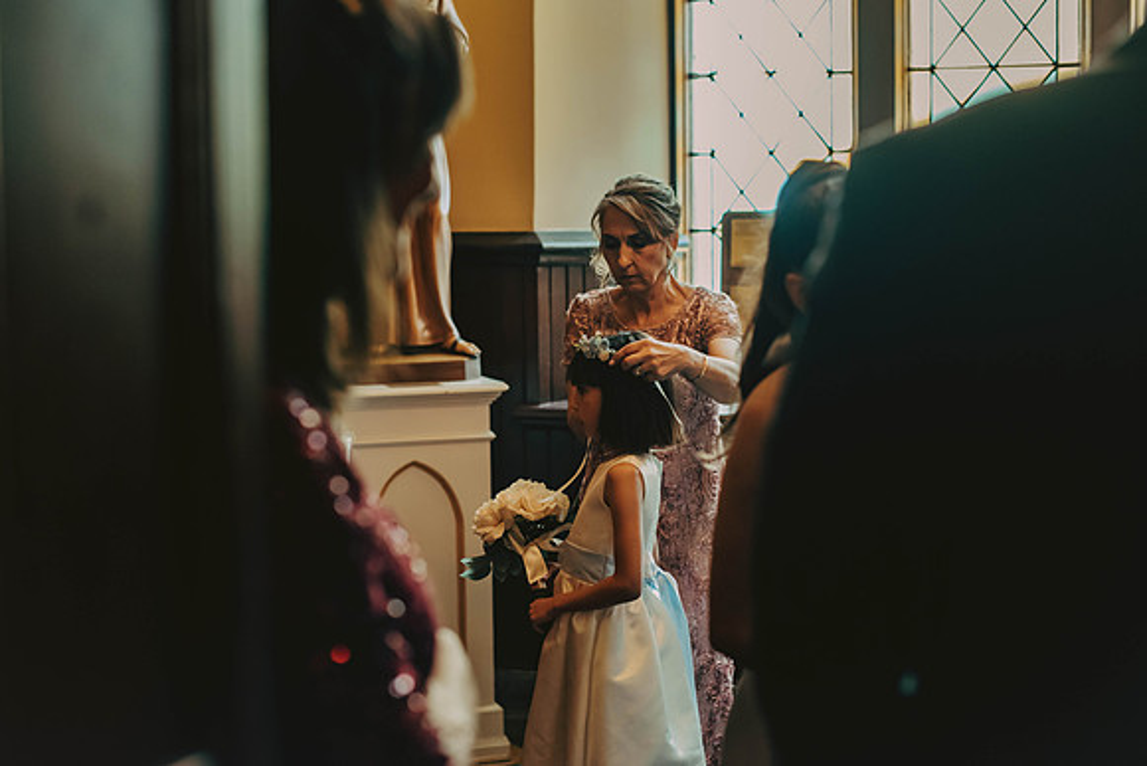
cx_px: 574
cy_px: 383
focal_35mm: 51
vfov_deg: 26.3
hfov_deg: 38.6
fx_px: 1638
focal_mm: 50
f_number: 2.2
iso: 1250
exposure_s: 1/160
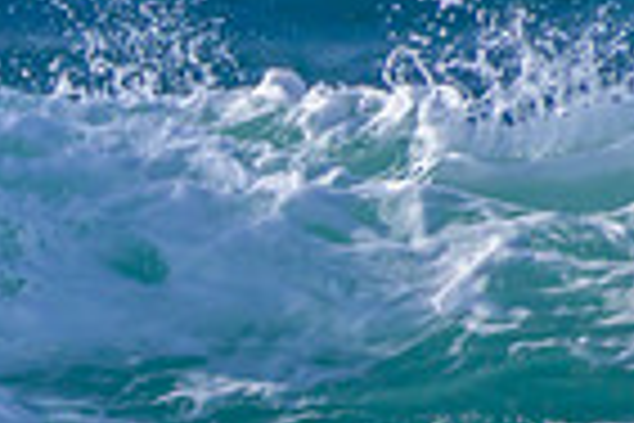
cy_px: 272
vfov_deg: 0.3
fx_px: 72411
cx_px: -647
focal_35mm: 4112
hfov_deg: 0.5
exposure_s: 1/2500
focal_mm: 1000
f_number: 11
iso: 800
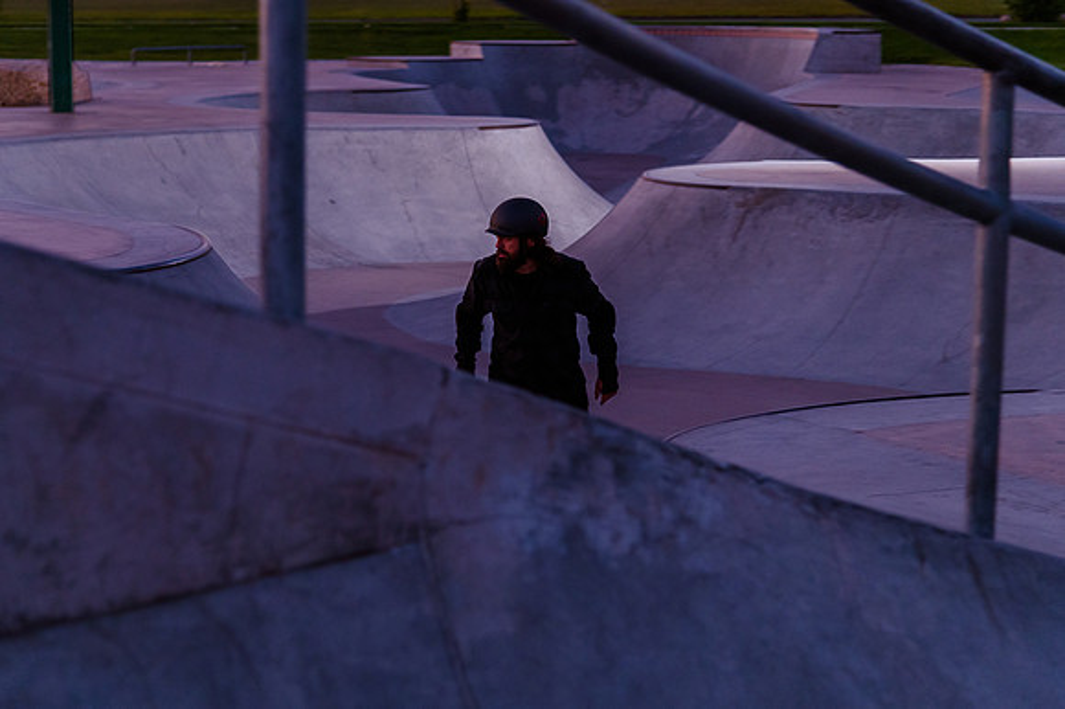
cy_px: 354
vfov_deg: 18.4
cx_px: 516
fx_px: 2185
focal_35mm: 74
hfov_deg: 27.4
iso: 2500
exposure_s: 1/160
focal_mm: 70
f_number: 4
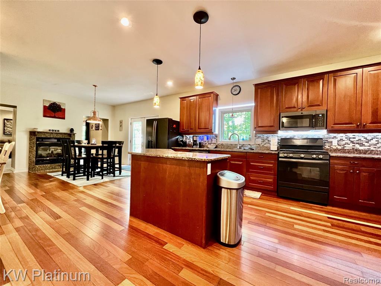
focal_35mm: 13
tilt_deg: -0.9
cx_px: 190
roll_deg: -1.4
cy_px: 143
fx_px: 143
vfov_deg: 89.9
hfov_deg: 106.2
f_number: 1.8
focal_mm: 1.57
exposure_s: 1/60
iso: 400
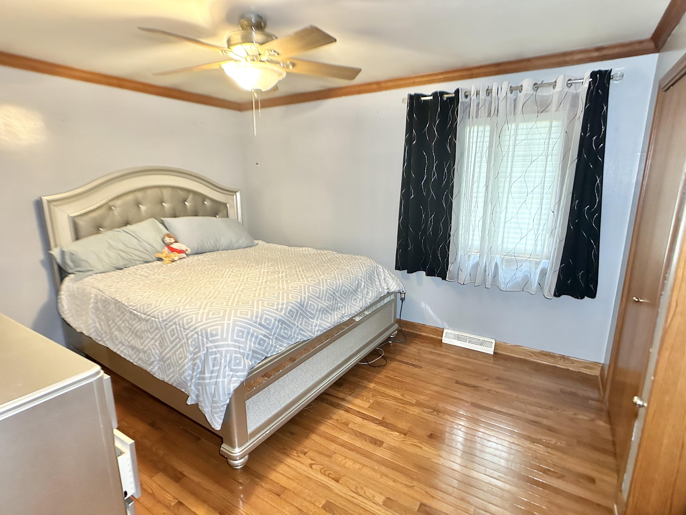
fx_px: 476
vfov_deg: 56.8
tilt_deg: -13.3
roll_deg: -0.5
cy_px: 258
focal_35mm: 24
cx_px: 343
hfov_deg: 71.6
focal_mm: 6.86
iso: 640
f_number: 1.78
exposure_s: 1/40
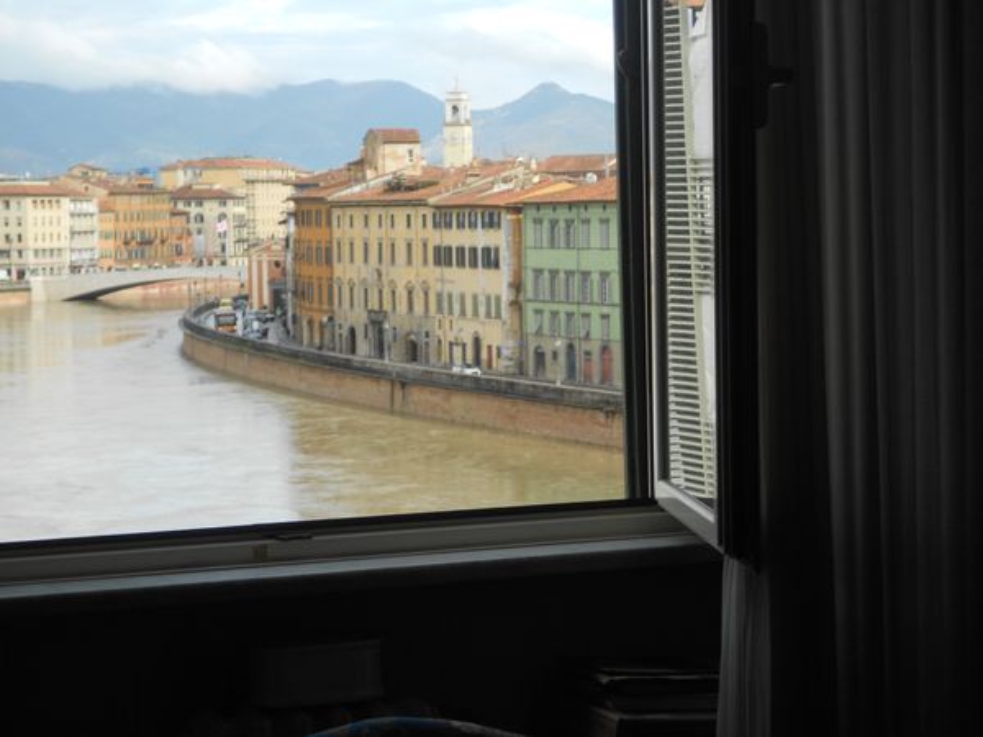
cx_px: 492
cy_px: 368
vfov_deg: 14.9
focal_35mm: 99
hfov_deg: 19.8
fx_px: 2811
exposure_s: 1/160
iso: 80
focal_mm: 17.6
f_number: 5.5
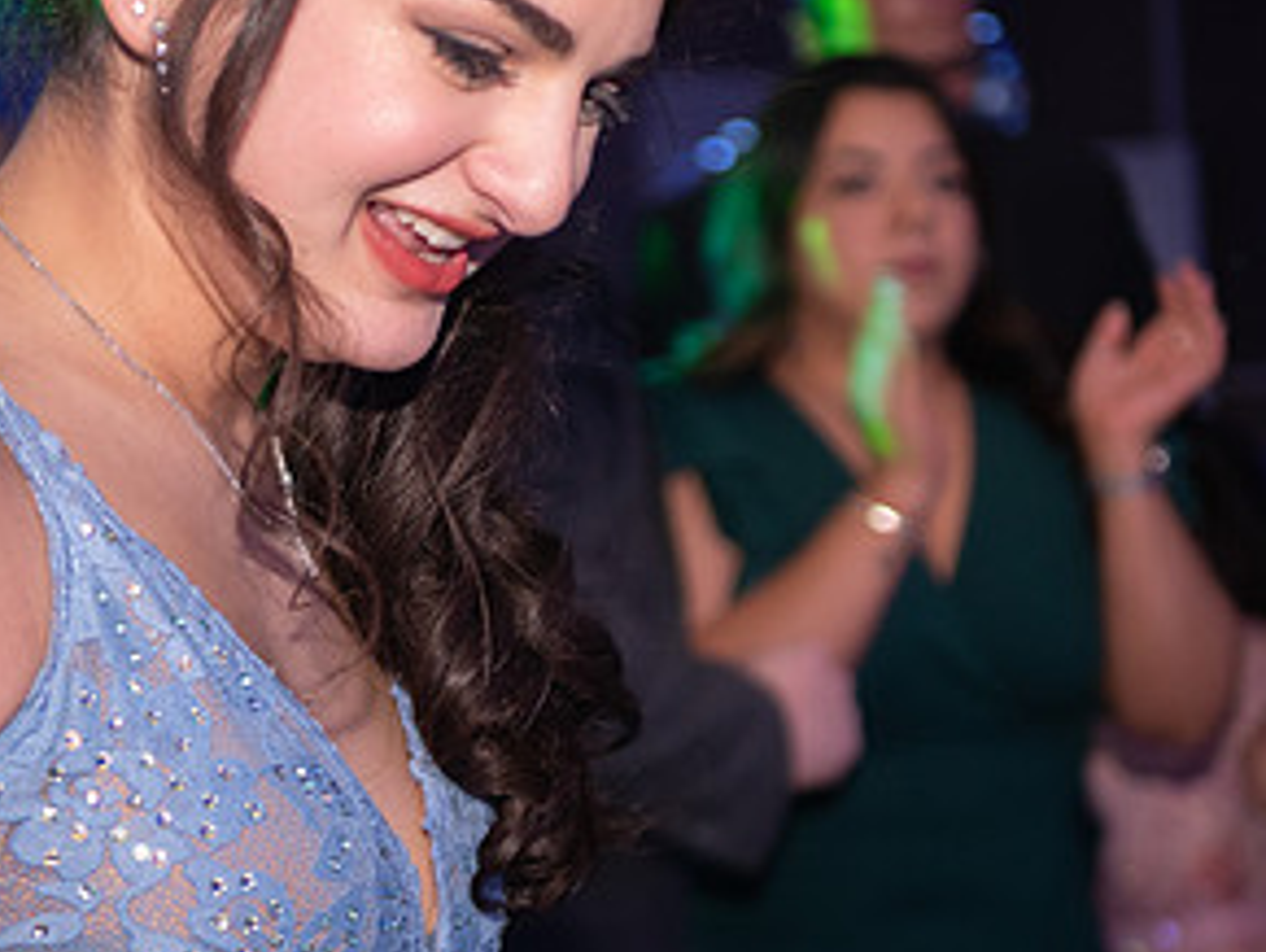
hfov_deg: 19.6
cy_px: 452
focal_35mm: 100
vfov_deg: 14.8
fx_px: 3660
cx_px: 655
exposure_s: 1/60
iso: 500
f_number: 1.7
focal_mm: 25
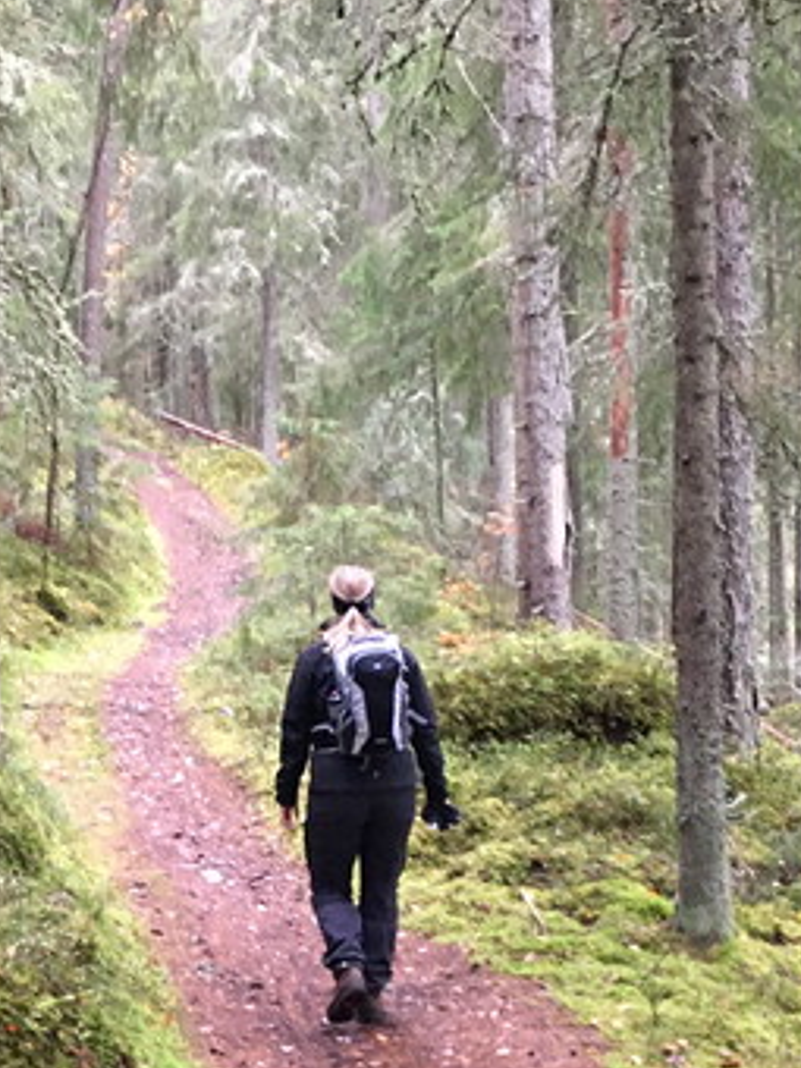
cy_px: 779
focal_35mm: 82
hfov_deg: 17.8
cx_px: 138
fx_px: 2530
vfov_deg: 23.6
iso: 250
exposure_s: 1/33
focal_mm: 4.15
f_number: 2.2
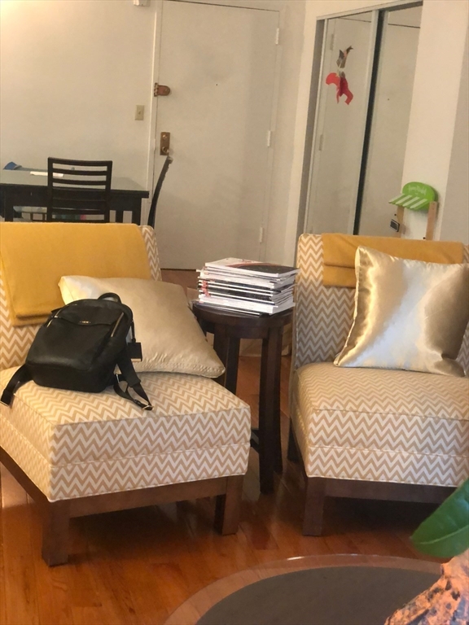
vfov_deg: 36.8
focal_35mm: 52
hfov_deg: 28.0
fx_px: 939
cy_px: 312
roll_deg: -3.6
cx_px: 234
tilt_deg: -10.4
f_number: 2.4
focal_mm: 6
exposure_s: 1/13
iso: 160
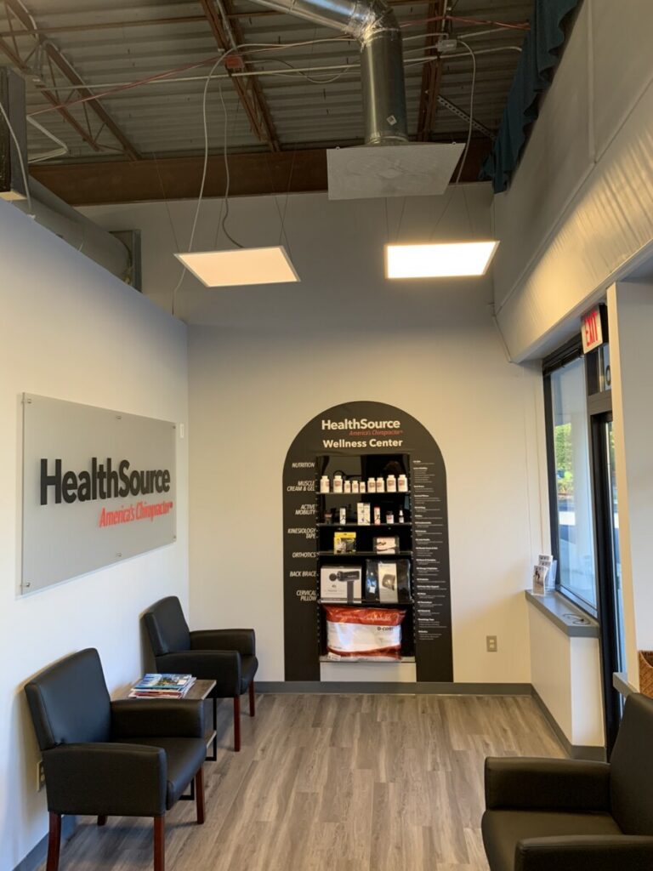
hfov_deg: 53.1
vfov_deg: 67.3
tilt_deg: +5.3
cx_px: 326
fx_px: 654
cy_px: 436
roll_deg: +1.1
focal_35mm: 26
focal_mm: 4.25
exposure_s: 1/60
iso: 200
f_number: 1.8
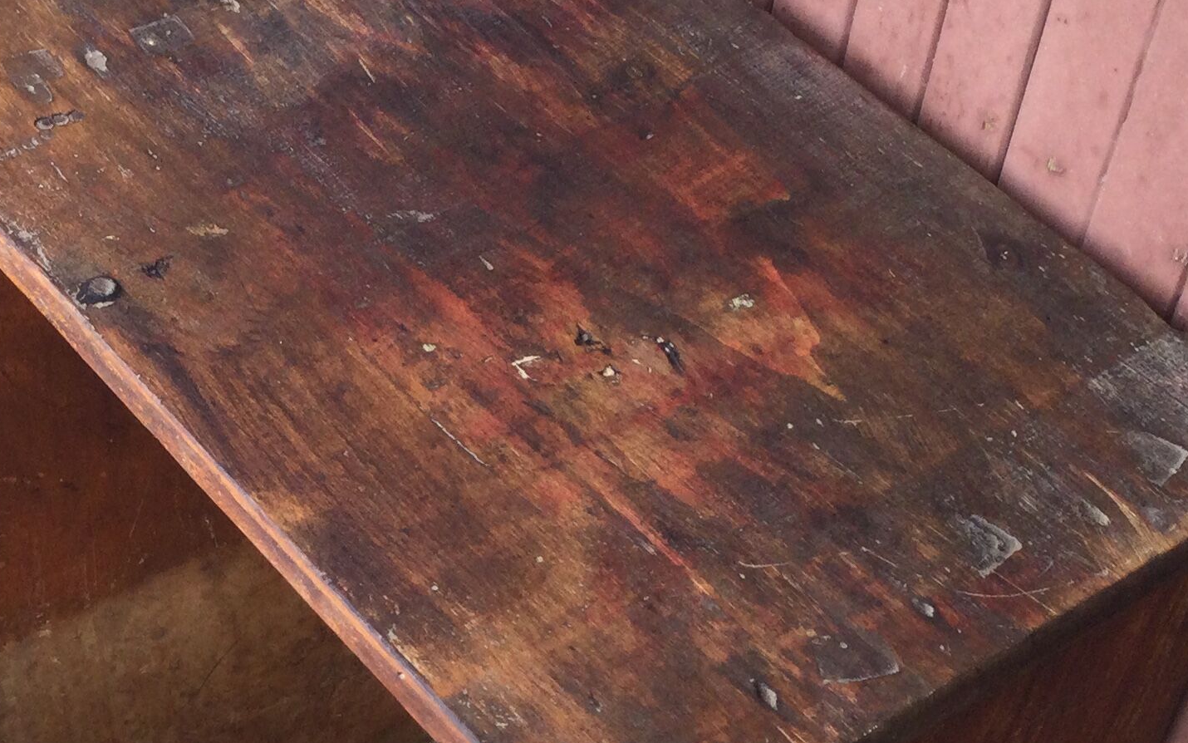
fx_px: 2428
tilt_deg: -53.3
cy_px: 721
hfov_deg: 27.1
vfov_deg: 17.0
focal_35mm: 75
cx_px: 307
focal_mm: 3.3
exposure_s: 1/100
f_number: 2.4
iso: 40
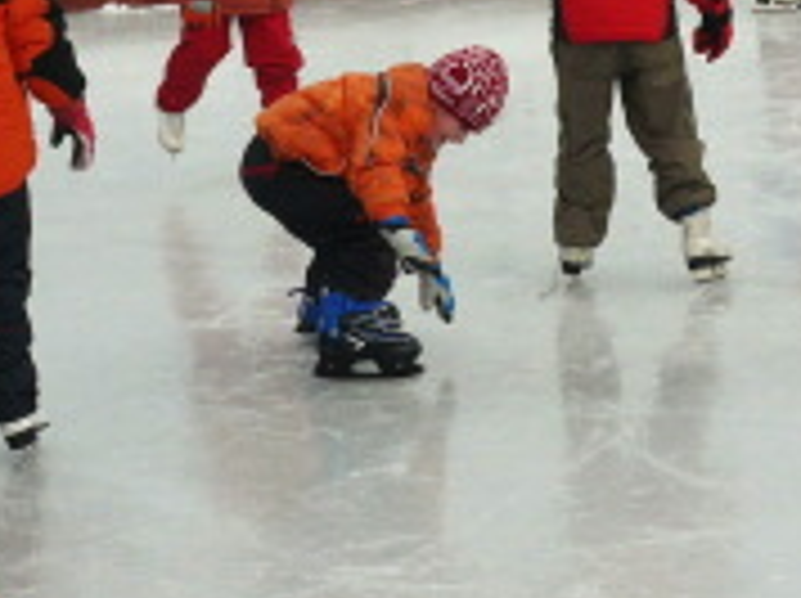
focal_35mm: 152
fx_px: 3512
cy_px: -94
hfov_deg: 12.7
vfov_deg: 9.6
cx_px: 981
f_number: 4.5
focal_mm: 10.1
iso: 100
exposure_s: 1/800
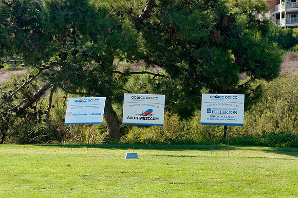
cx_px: 149
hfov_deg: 24.6
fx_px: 682
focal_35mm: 82
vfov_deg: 16.5
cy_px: 99
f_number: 7.1
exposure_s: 1/80
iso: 200
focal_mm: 55
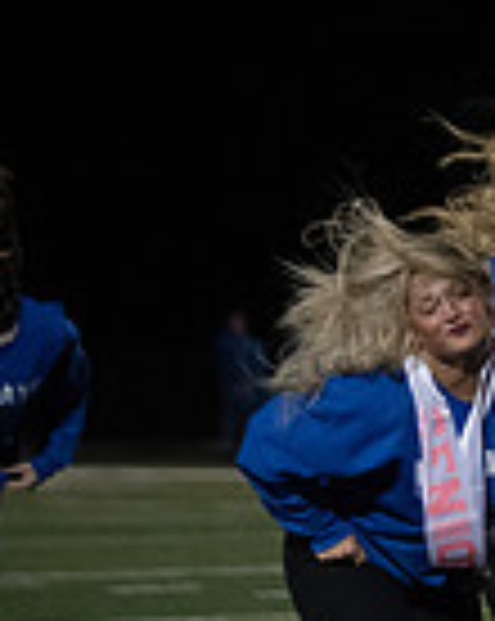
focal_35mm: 414
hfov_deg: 3.7
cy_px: 146
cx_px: 1210
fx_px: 7598
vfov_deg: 4.7
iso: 5000
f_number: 2.8
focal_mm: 105
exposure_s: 1/1600
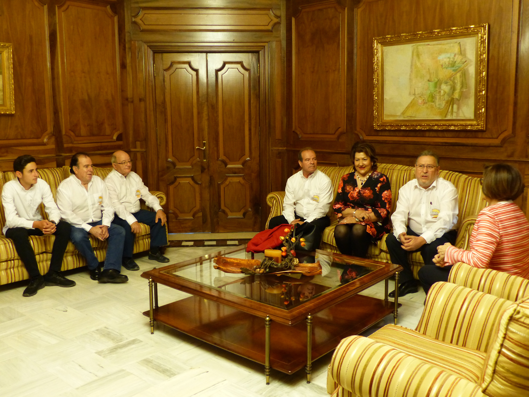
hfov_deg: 54.0
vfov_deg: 41.8
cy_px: 198
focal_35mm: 34
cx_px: 264
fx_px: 520
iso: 400
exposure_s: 1/20
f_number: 2.8
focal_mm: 6
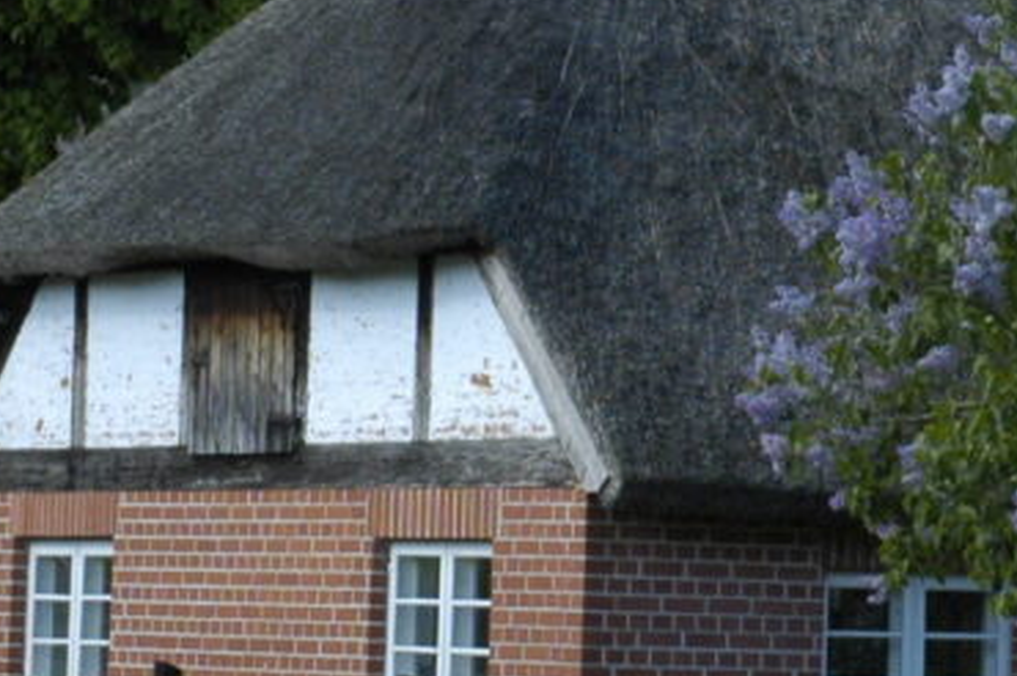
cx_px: 1012
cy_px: -224
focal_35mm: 249
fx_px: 7028
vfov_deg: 5.5
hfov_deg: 8.2
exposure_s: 1/320
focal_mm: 40
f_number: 9
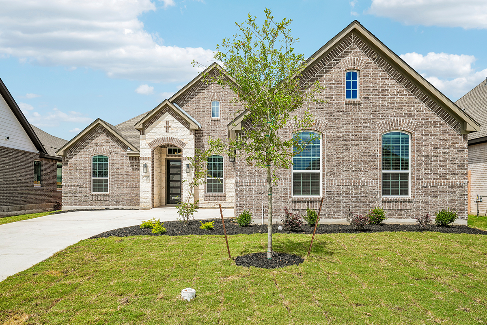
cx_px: 244
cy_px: 162
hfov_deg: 63.7
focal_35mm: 29
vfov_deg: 45.0
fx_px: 392
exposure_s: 1/750
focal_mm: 29
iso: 200
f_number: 8
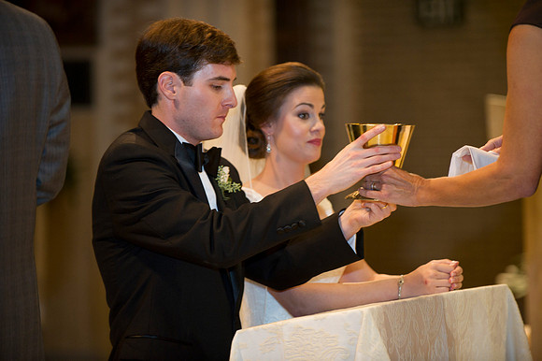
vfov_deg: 7.8
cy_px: 180
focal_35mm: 175
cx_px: 271
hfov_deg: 11.8
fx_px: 2633
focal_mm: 175
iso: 1600
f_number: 2.8
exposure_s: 1/80
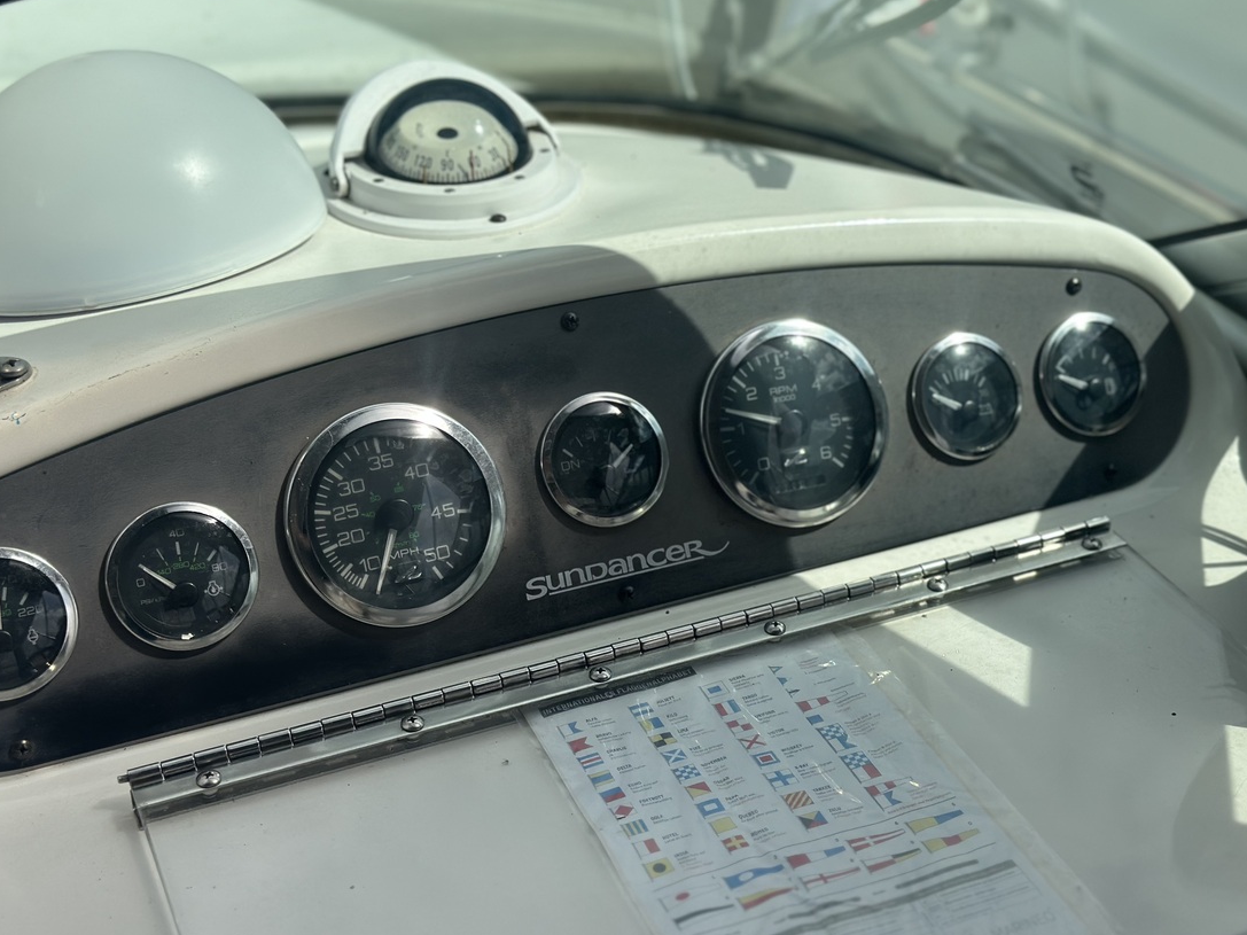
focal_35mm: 53
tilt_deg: -31.8
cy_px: 467
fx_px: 1909
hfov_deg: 36.2
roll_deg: -1.8
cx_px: 638
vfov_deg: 27.5
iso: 100
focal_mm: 6.86
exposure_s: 1/10870
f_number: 1.78
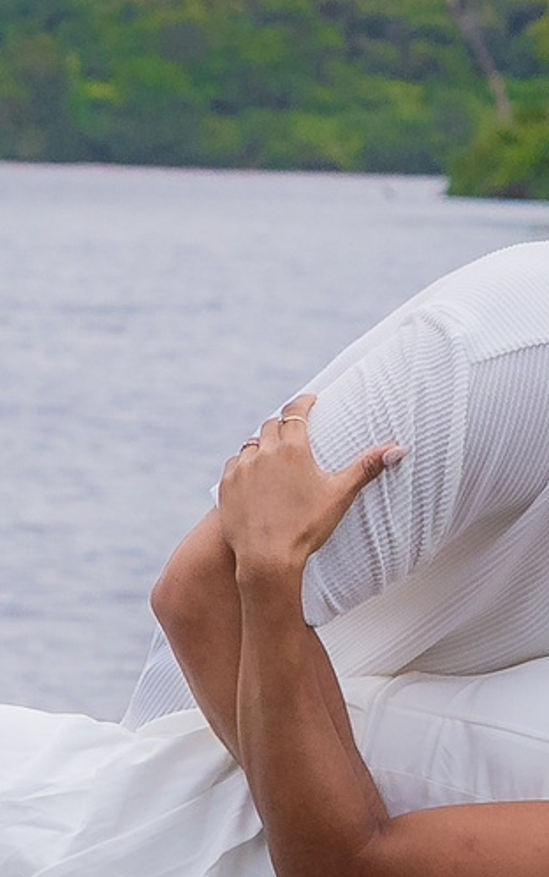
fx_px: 10850
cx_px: 454
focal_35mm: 454
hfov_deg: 2.9
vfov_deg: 4.6
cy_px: 654
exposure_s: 1/200
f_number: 4.5
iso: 320
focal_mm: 56
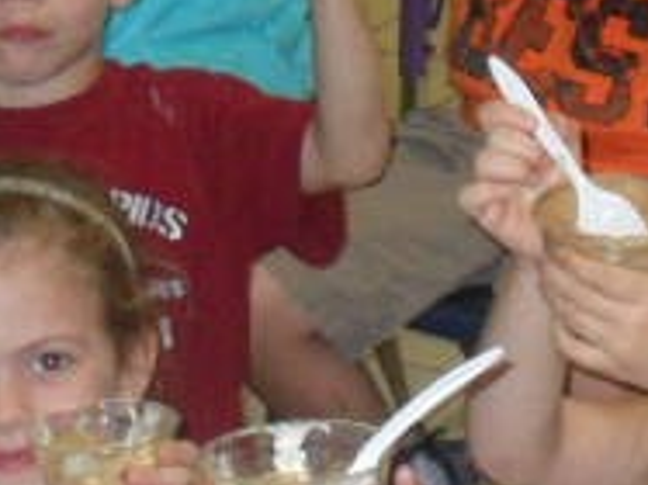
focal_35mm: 192
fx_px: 3592
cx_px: 381
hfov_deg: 10.3
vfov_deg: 7.7
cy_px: 270
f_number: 3
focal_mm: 6.3
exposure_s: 1/45
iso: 240
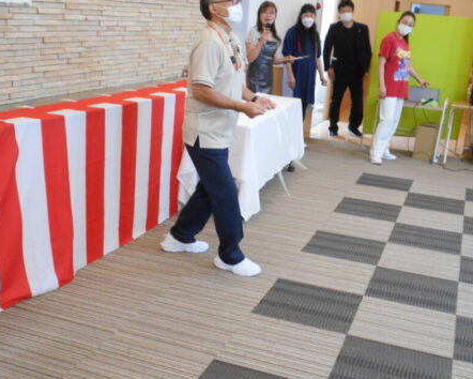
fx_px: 630
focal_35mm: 45
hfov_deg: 41.1
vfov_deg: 33.4
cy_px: 215
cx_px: 234
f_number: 3.6
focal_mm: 5.8
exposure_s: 1/15
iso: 400
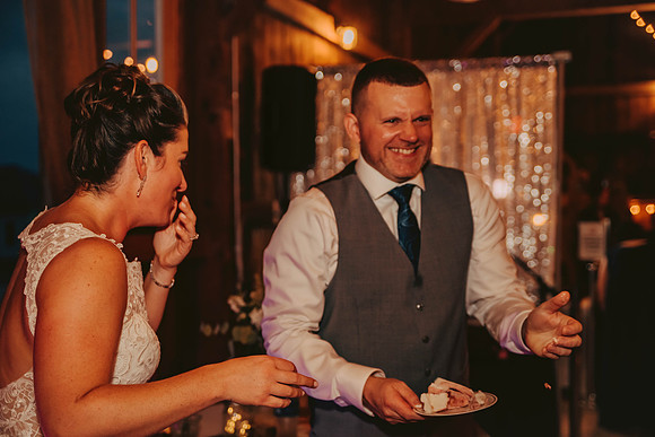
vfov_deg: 26.0
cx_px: 328
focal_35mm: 52
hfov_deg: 38.2
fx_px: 946
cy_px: 218
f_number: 2.8
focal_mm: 52
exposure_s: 1/125
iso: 1600
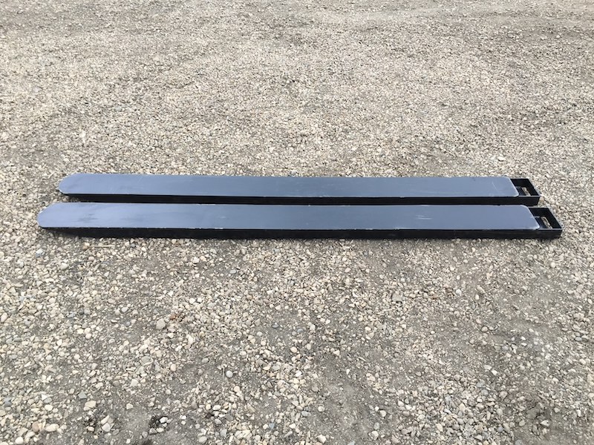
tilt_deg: -37.2
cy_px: 222
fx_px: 498
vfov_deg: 48.2
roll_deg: -0.2
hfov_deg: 61.7
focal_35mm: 29
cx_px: 297
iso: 32
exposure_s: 1/120
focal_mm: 4.15
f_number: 2.2
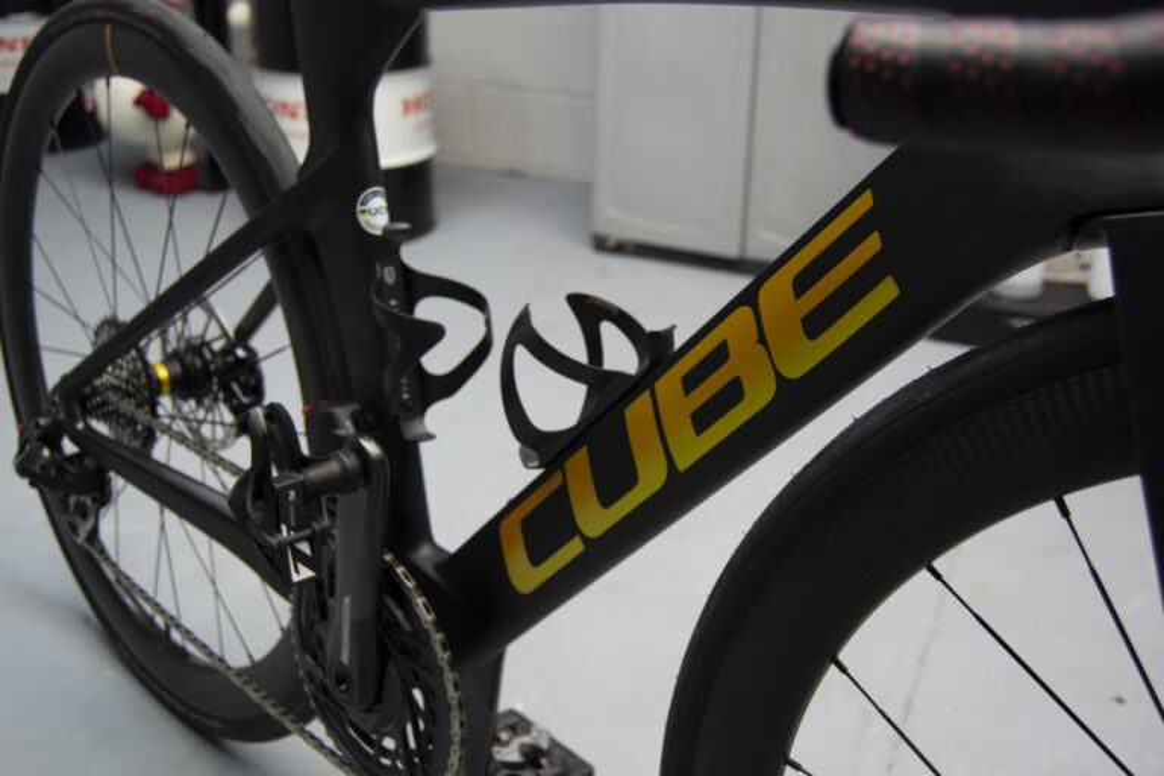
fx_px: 1164
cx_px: 582
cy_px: 388
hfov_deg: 53.1
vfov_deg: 36.9
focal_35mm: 36
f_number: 4.5
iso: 400
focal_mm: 24
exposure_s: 1/80
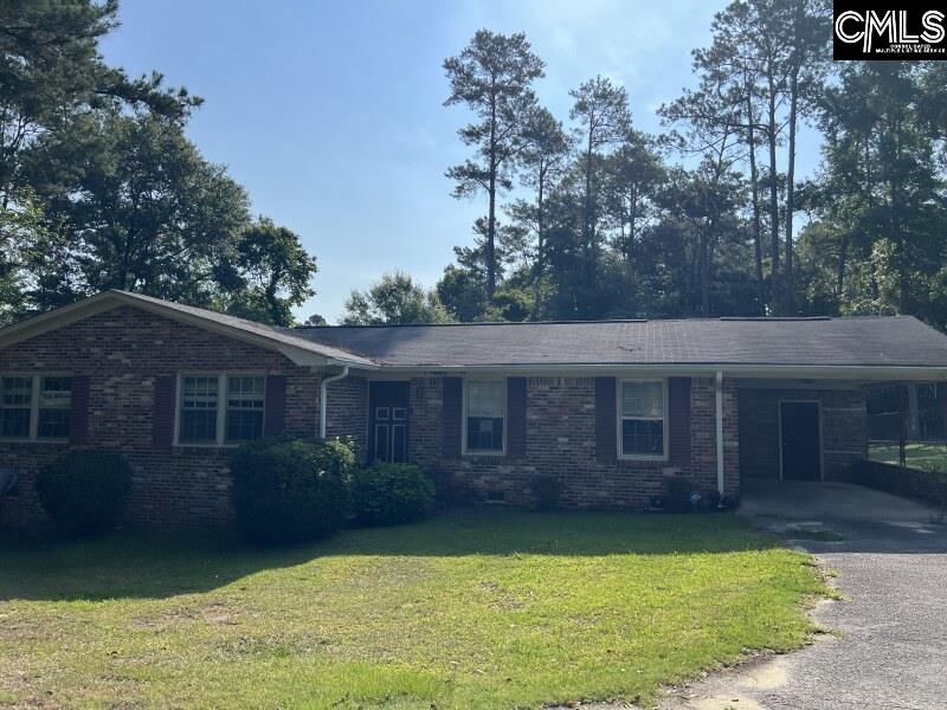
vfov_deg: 53.1
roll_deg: +0.5
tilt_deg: +0.3
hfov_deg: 67.3
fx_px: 711
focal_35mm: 26
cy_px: 355
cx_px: 474
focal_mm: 5.7
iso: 50
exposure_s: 1/5076
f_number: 1.5
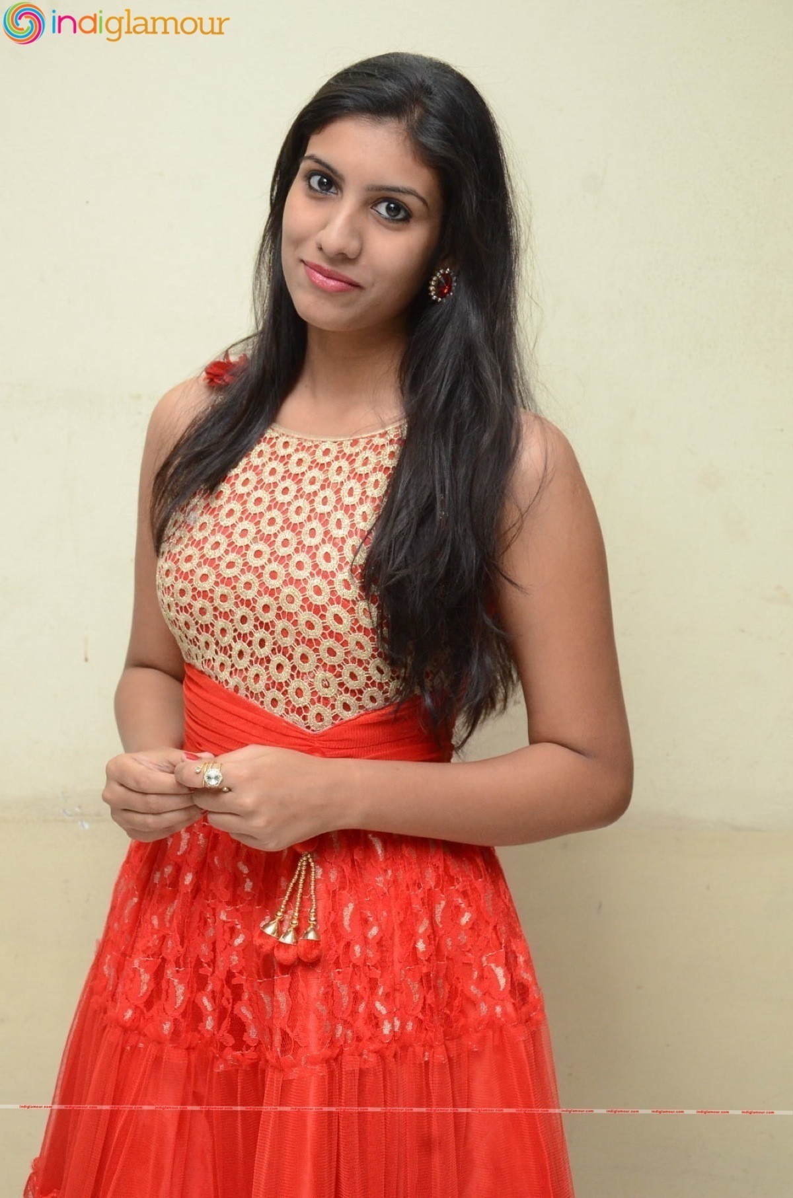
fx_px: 2490
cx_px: 396
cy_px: 599
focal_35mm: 75
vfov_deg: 27.1
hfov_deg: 18.1
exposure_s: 1/125
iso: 2500
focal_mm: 50
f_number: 5.6
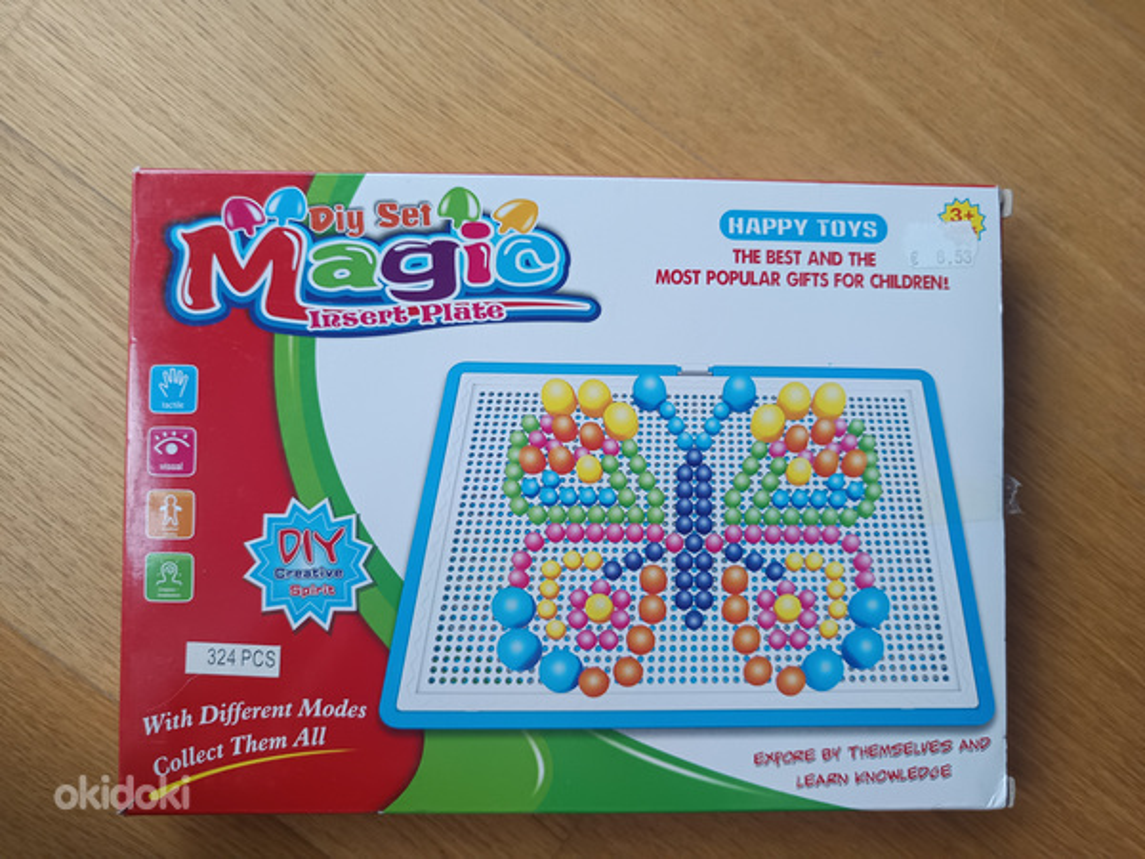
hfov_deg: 71.6
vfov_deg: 56.8
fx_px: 794
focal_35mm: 24
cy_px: 430
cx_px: 572
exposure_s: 1/33.3
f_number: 1.7
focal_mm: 5.31
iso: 995
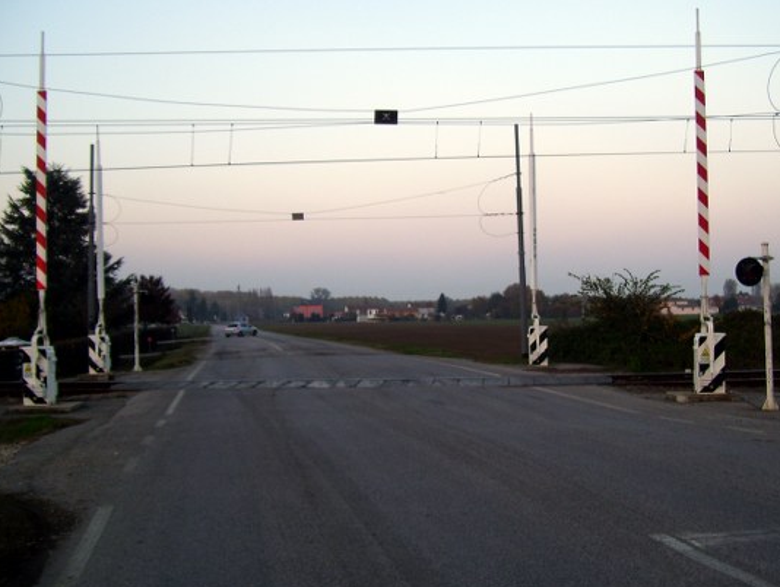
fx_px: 970
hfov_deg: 43.7
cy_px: 279
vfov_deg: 33.7
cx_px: 438
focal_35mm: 43
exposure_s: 1/100
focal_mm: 6
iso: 80
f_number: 2.7
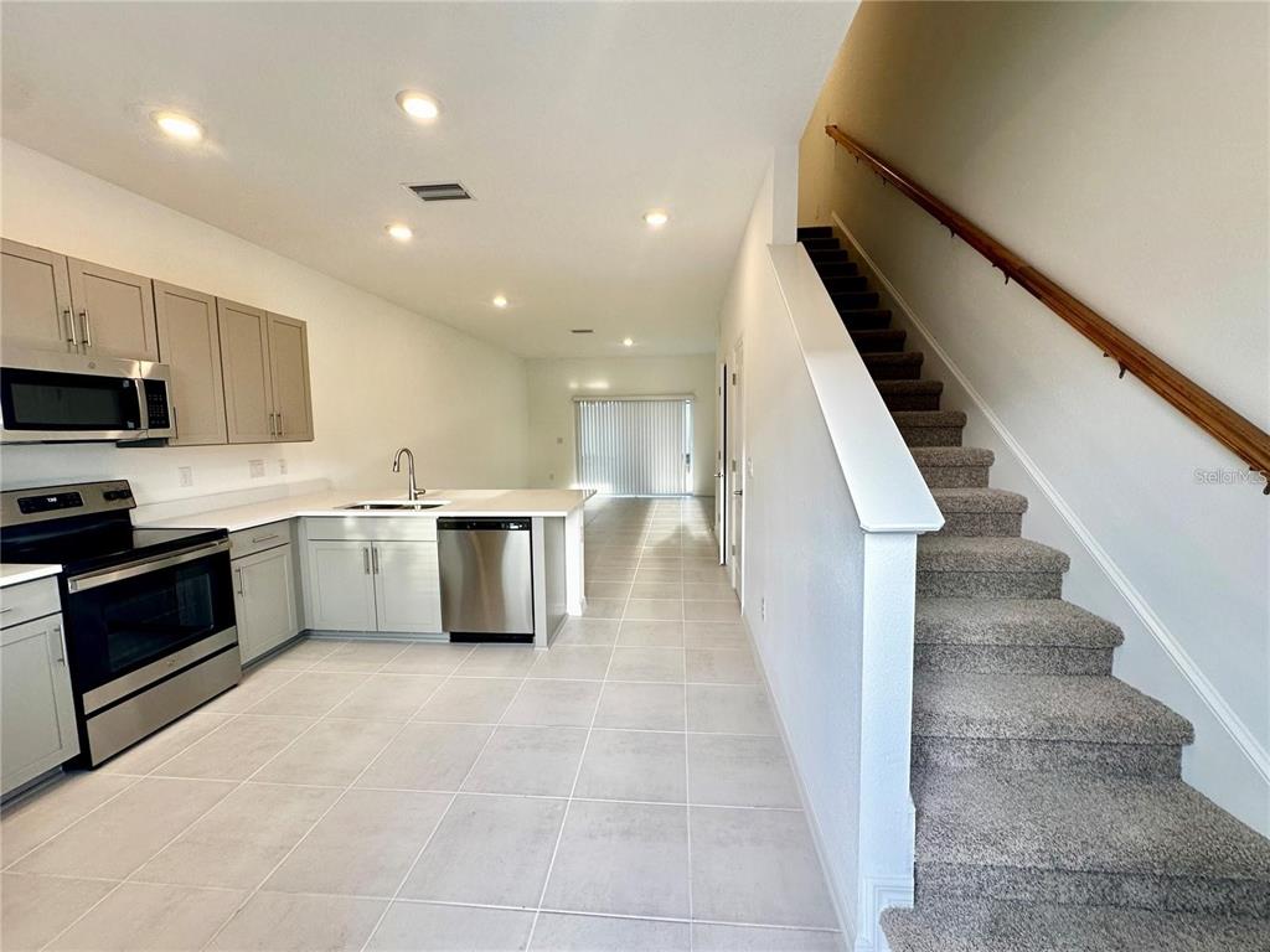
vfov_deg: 85.7
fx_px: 514
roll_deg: +1.4
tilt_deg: -3.5
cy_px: 476
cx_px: 635
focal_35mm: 14
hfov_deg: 102.1
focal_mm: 2.22
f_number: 2.2
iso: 80
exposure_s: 1/120
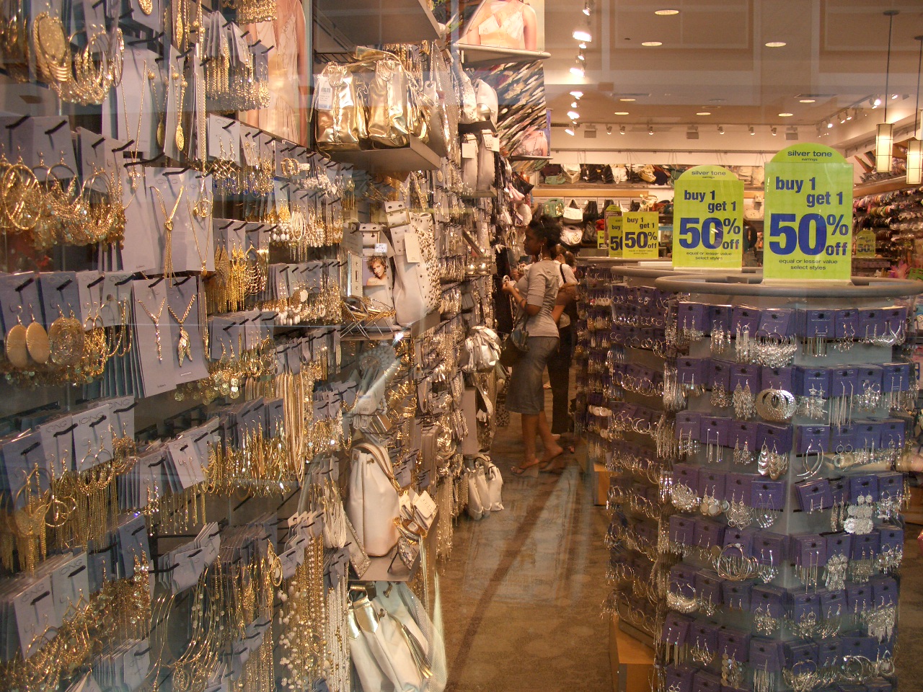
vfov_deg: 42.9
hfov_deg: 55.4
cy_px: 346
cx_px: 462
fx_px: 880
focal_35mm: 33
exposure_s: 1/60
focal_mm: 7.1
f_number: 2.8
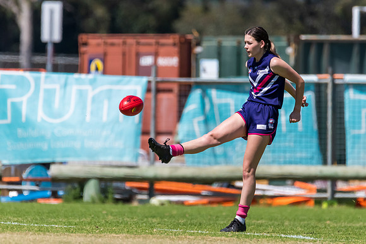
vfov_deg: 1.5
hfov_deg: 2.2
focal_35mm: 930
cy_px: 131
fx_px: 9453
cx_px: 195
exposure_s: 1/4000
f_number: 6.3
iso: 800
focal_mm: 600
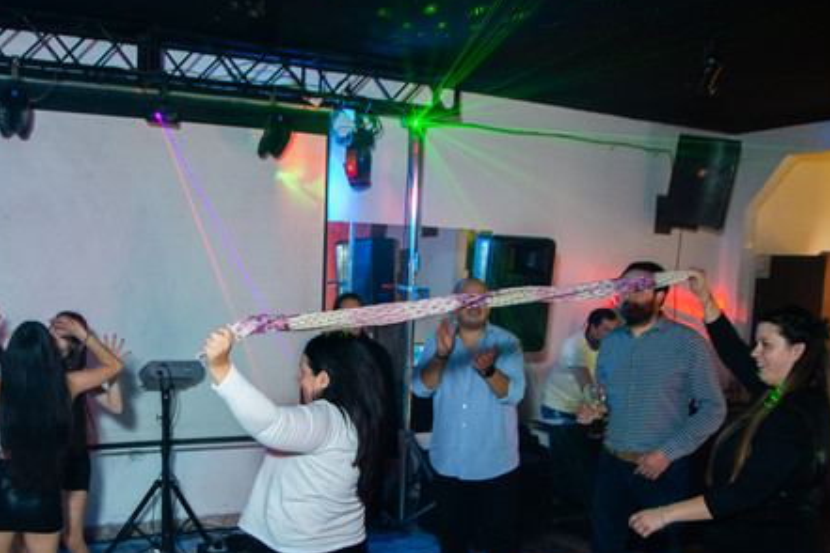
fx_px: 853
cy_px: 379
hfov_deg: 51.4
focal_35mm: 37
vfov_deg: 35.5
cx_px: 312
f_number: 2.8
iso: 2500
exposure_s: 1/40
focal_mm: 17
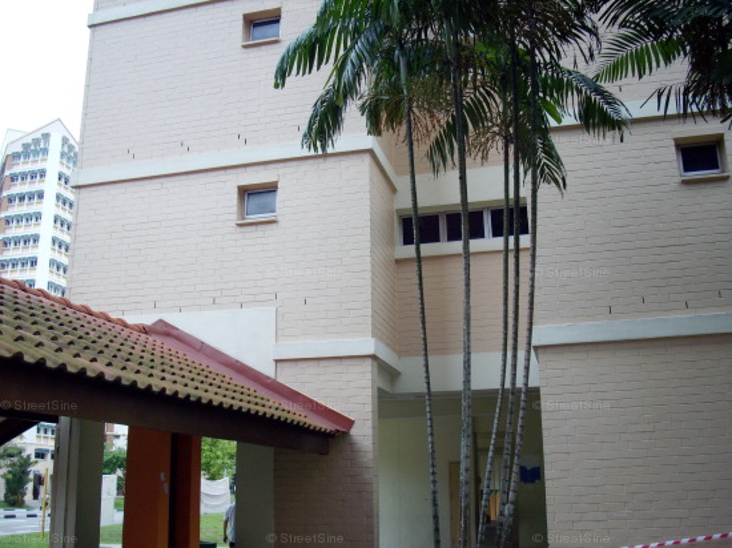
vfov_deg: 38.6
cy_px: 274
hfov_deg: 50.2
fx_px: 782
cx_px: 366
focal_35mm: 37
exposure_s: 1/400
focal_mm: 6.2
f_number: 2.8
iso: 80
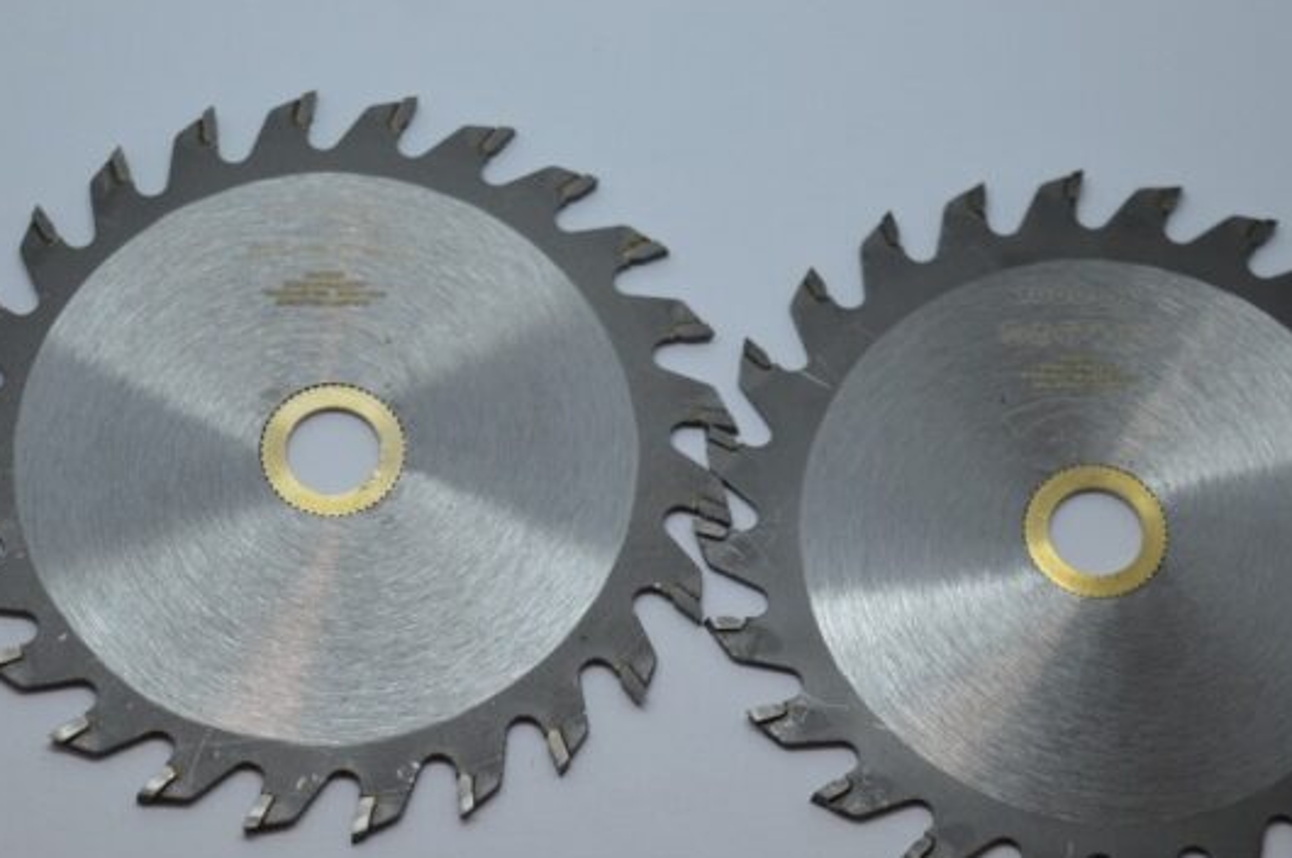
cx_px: 670
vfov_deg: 12.9
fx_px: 3800
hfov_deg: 19.3
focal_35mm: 106
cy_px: 557
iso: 360
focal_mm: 52
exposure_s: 1/125
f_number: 5.6
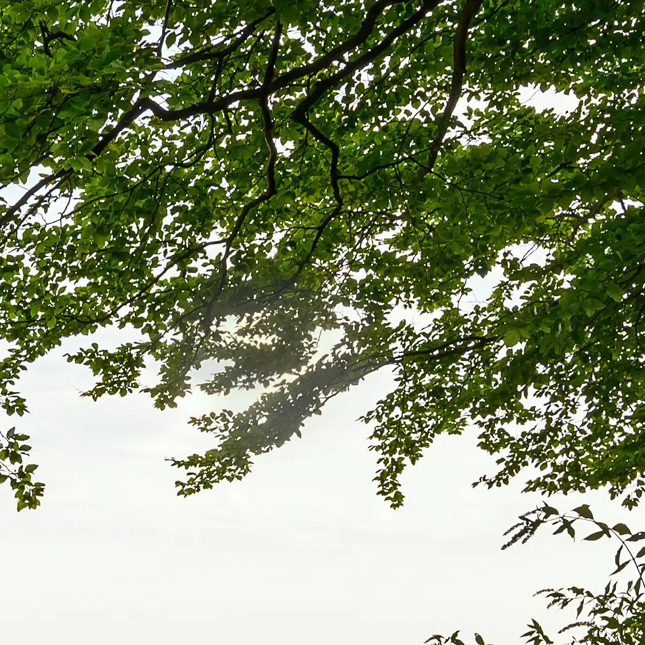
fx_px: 1587
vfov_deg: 22.4
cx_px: 65
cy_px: 591
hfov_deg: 22.4
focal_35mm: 75
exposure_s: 1/50
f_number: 9
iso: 100
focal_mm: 16.5
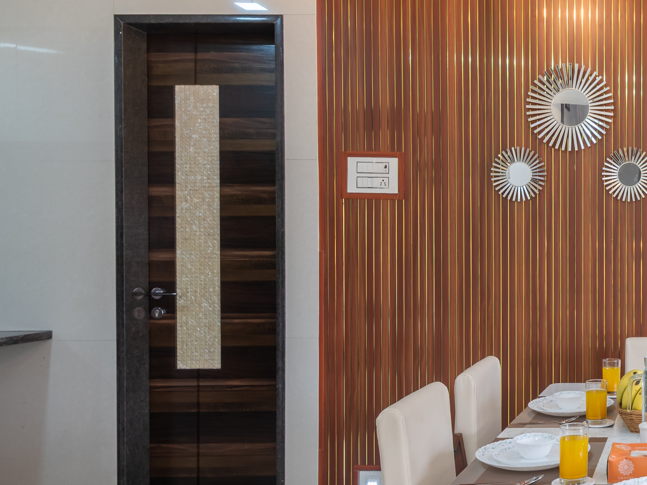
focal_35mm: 37
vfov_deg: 38.1
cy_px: 335
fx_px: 692
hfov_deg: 40.9
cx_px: 701
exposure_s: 1/30
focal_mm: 16
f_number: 7.1
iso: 250
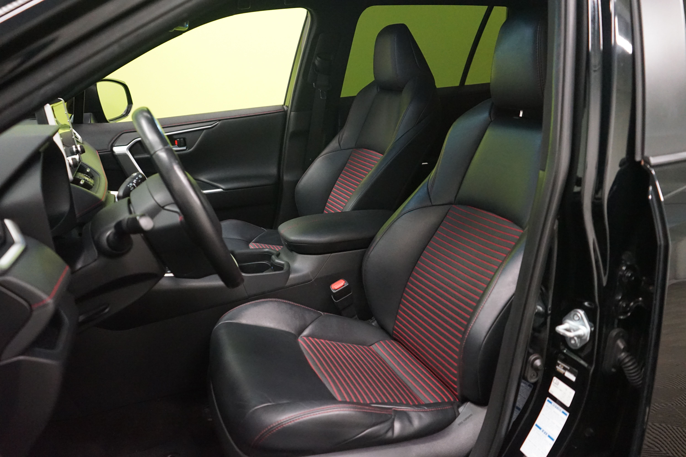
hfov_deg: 65.5
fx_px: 534
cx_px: 343
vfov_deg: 46.4
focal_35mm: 28
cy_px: 228
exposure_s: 1/80
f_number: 3.5
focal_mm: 28
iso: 6400
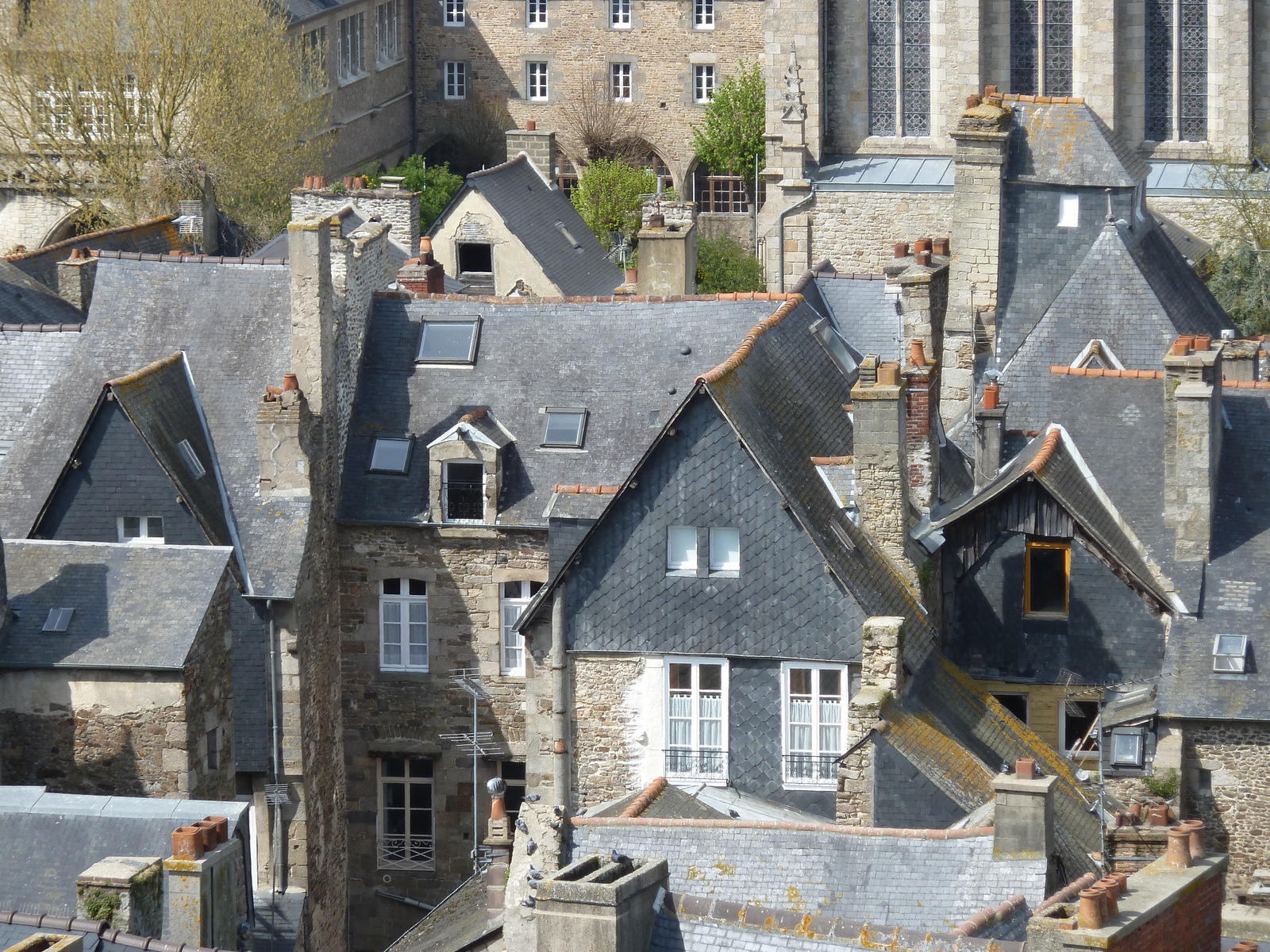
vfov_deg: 8.2
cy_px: 476
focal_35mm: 182
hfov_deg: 10.9
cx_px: 635
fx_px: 6677
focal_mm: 29.9
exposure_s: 1/320
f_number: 4.5
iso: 80
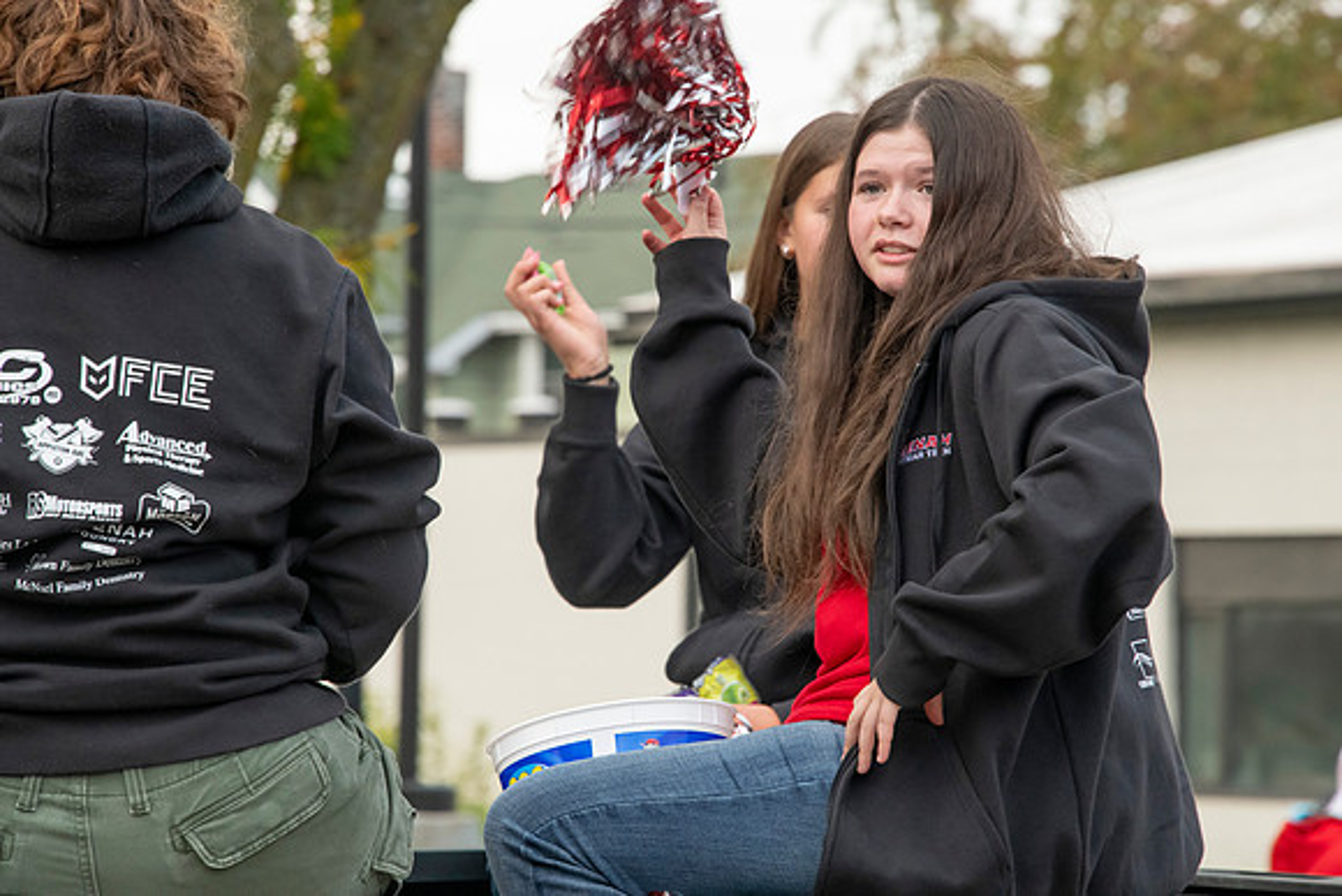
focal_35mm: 300
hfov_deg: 6.9
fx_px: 11185
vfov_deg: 4.6
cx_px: 671
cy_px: 448
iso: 3200
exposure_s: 1/320
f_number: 11
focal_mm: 300
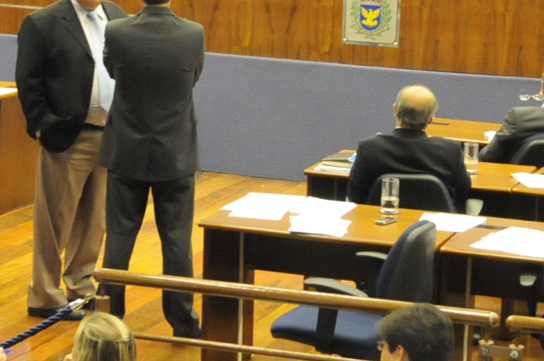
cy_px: 97
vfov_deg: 11.0
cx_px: 172
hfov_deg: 16.5
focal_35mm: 124
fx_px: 1871
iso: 2000
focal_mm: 22
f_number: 4.5
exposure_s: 1/40
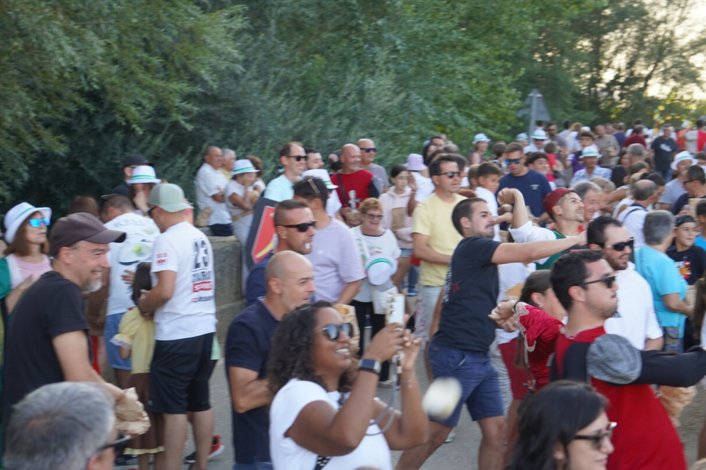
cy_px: 248
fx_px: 1716
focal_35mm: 88
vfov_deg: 15.6
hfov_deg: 23.2
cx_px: 373
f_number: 4.5
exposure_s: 1/160
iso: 320
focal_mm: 55
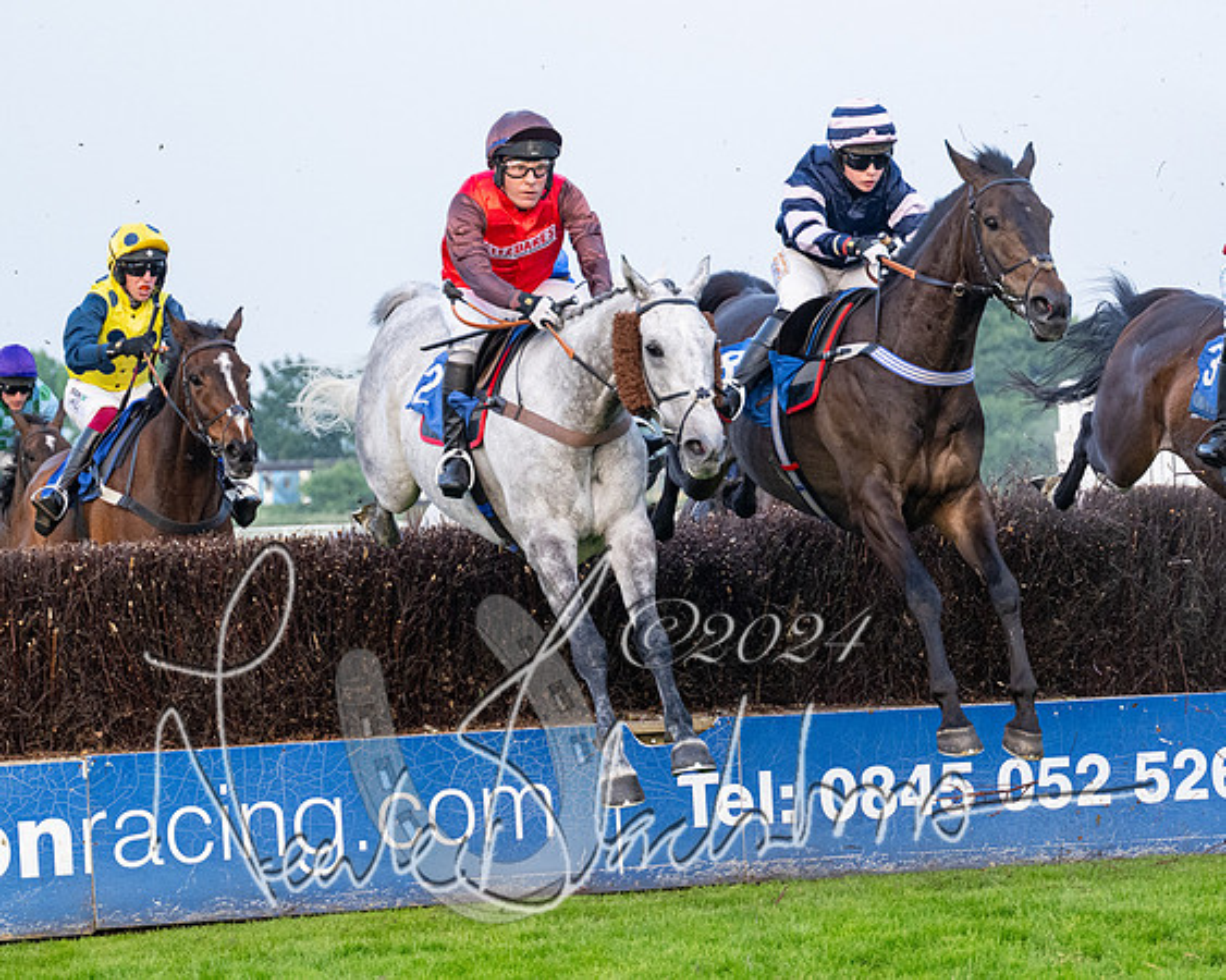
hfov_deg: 11.6
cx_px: 789
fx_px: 6035
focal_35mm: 166
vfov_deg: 9.3
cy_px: 419
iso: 1250
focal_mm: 98
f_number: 4
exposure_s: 1/1600
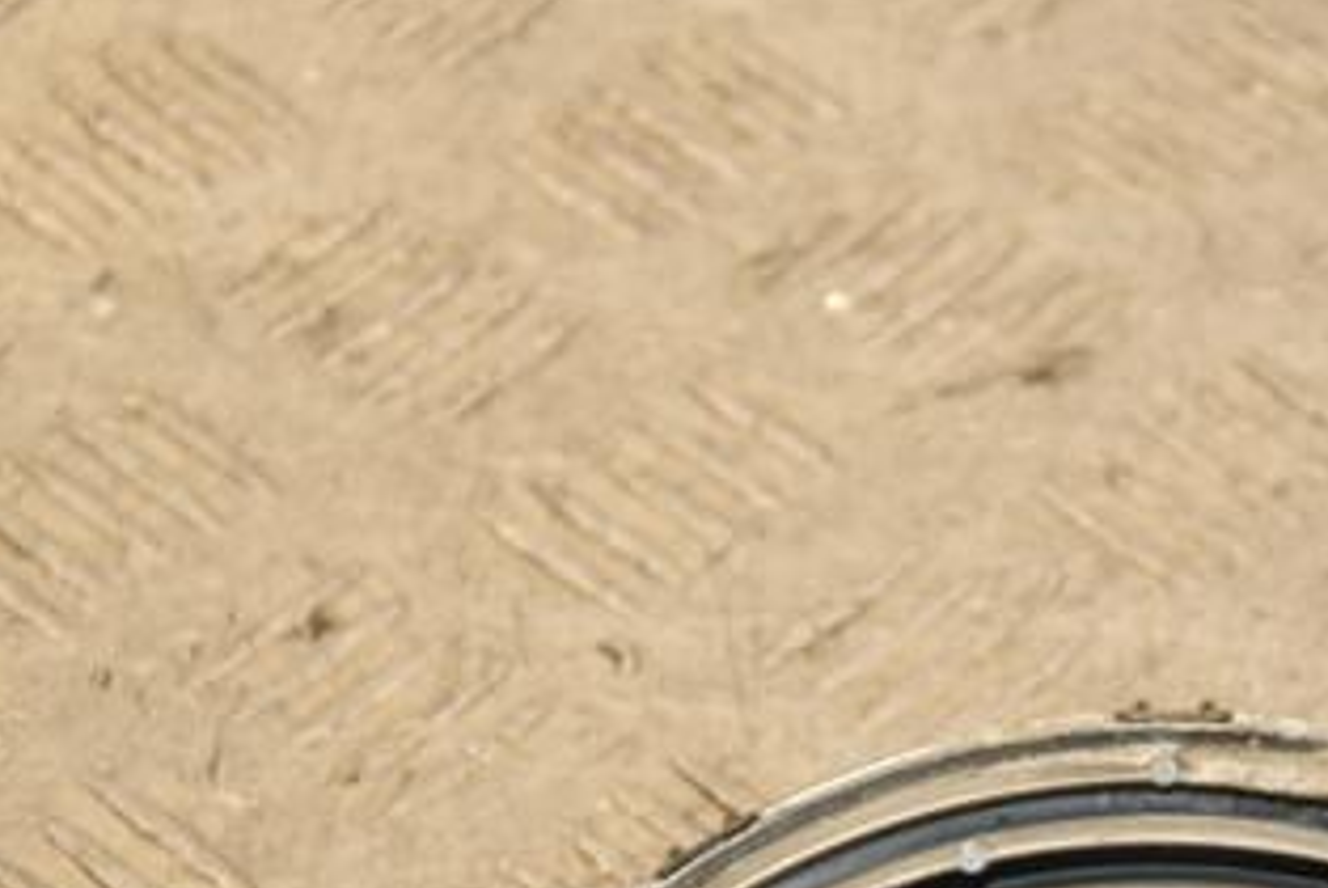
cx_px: 1053
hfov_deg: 9.0
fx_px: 8455
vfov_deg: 6.0
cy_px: 748
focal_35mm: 229
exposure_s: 1/200
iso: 800
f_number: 5.3
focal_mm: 80
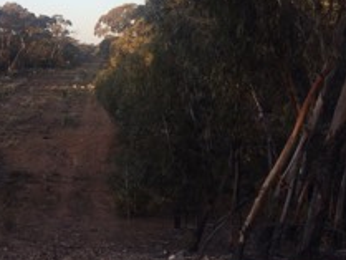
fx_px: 720
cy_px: 48
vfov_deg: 20.2
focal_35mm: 72
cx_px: -56
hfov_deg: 24.7
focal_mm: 4.15
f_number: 2.2
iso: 32
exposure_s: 1/419
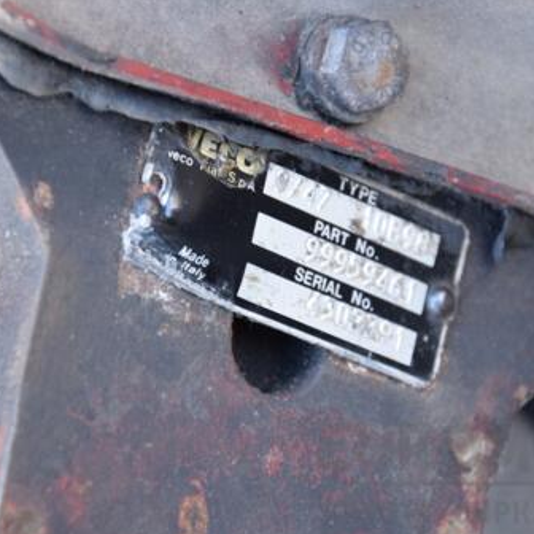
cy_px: 235
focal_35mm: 239
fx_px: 4167
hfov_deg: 7.3
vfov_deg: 7.3
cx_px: 289
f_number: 5.6
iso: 800
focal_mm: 105
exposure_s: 1/125
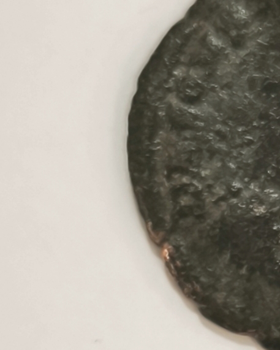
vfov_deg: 27.9
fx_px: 704
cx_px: 343
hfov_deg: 20.9
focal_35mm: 68
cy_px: 149
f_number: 1.7
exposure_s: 1/80
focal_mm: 5.35
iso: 400
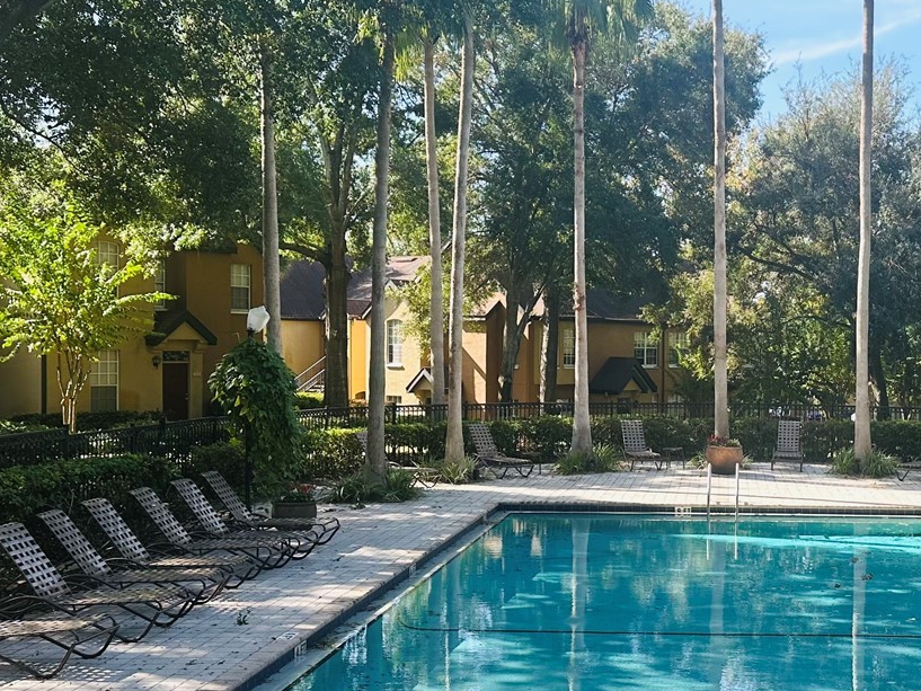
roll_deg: -0.6
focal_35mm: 47
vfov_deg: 30.9
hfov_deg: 39.1
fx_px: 1251
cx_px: 714
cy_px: 382
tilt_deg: -1.8
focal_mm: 6.86
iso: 80
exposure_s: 1/773
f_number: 1.78
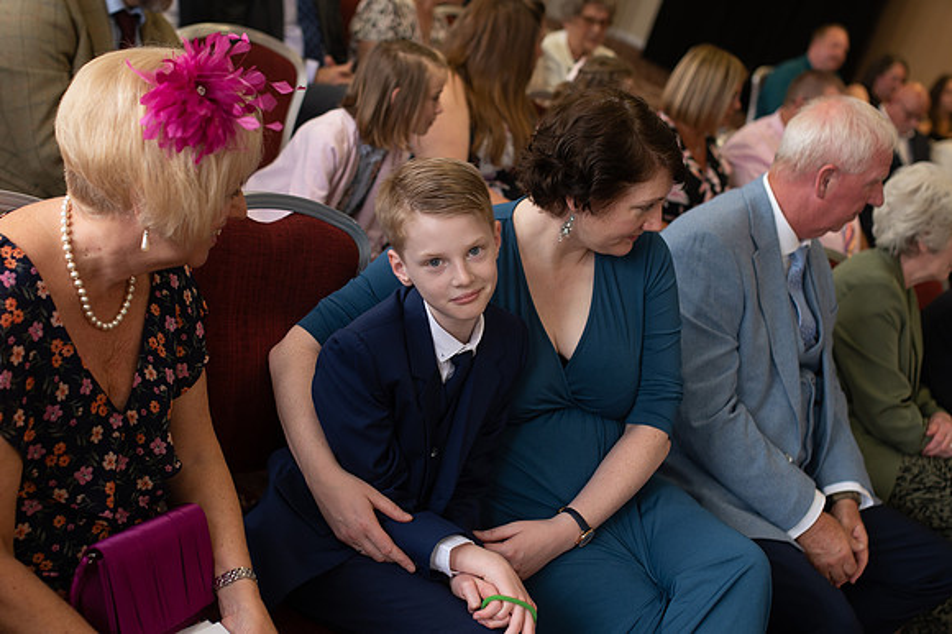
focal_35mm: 54
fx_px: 1418
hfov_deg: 37.1
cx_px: 476
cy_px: 317
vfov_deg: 25.2
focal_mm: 35
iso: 200
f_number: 2.5
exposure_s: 1/100
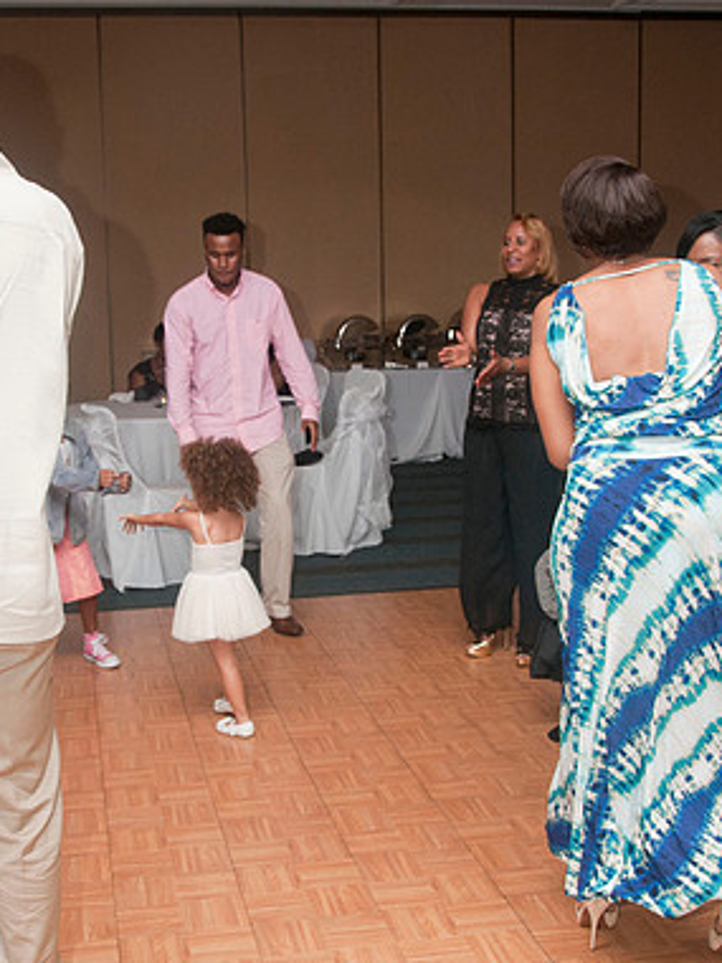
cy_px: 478
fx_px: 1224
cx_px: 281
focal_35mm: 44
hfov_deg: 32.8
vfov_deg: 42.9
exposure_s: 1/125
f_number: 6.3
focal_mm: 20
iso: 400
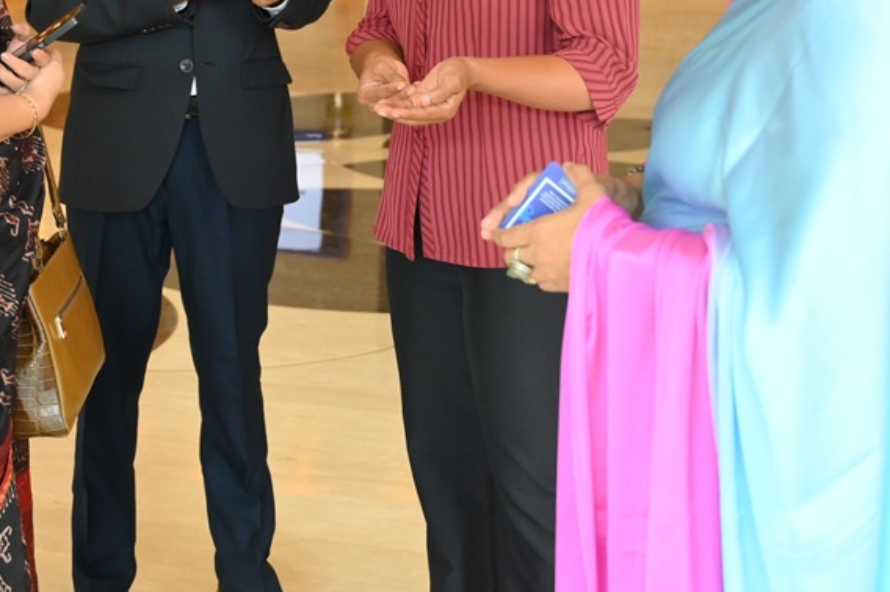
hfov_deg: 24.2
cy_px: 74
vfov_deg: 16.3
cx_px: 226
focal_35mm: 83
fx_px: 2051
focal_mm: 39
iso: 1600
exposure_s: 1/125
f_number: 4
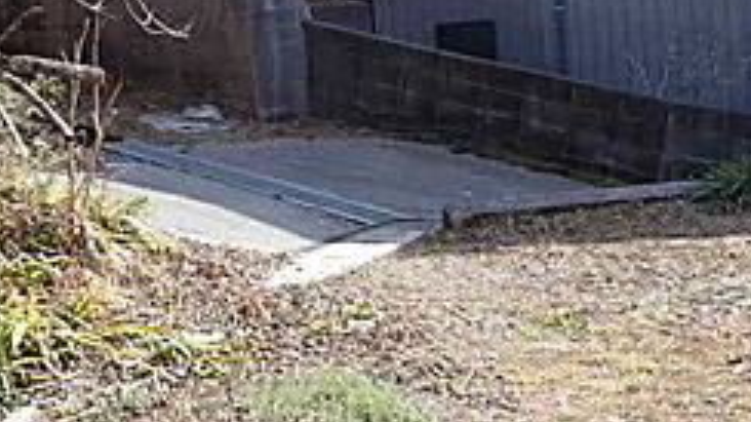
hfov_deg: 31.0
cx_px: 212
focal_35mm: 67
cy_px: 182
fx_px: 1334
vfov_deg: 18.0
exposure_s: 1/400
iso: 100
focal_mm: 4.5
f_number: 2.8
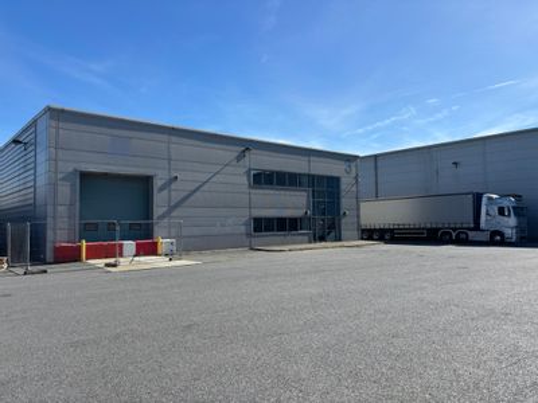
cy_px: 202
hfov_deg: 67.3
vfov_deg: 53.1
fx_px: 404
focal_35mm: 26
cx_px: 269
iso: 50
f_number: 1.6
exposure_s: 1/3413
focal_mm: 5.96
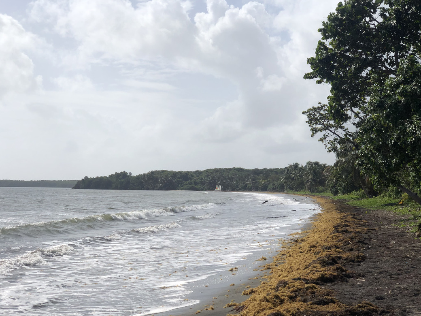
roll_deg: -0.1
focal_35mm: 60
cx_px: 221
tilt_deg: +1.1
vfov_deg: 24.4
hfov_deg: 32.2
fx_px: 730
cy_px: 178
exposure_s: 1/4367
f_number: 2.4
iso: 16
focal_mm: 6
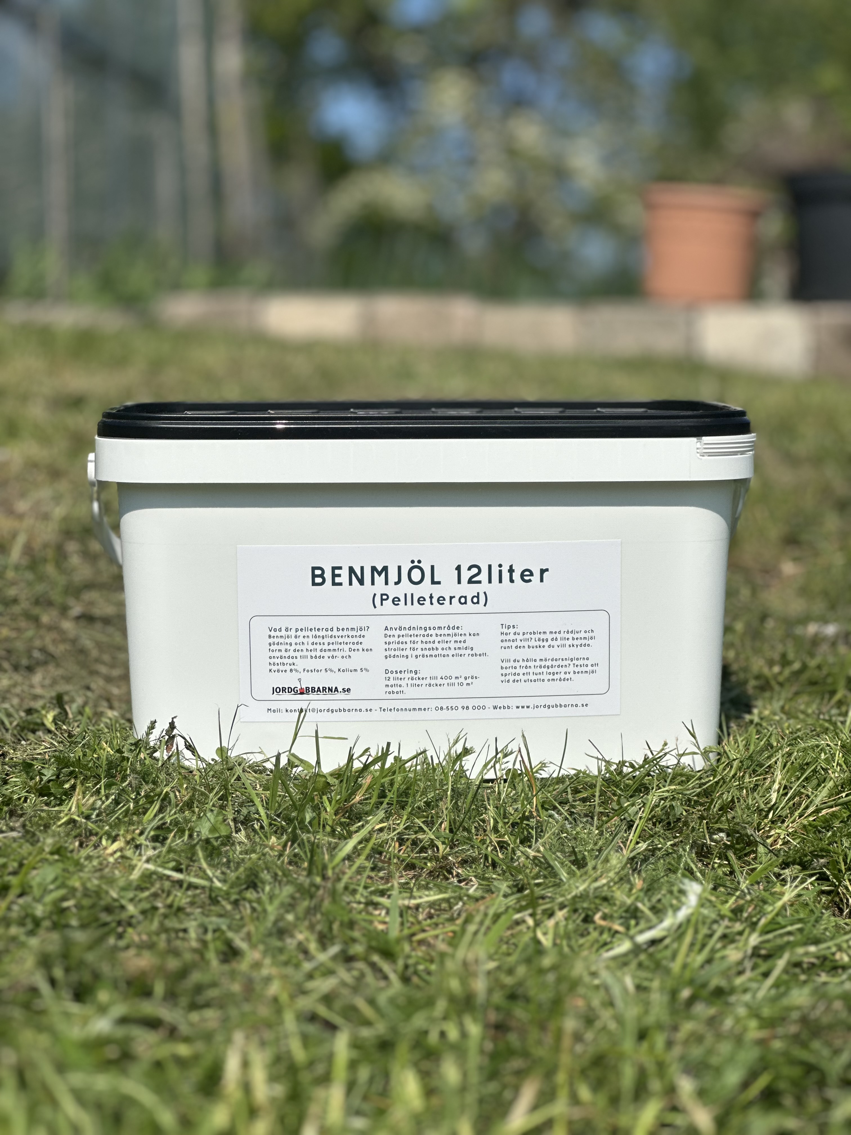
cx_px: 426
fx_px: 2524
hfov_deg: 19.1
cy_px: 568
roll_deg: -2.5
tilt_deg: -2.2
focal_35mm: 77
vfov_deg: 25.3
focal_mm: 9
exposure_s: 1/1647
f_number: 2.8
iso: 32
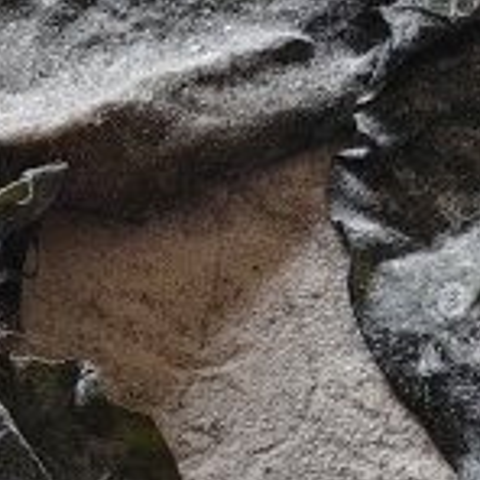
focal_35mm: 110
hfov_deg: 14.7
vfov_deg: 15.3
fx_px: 1726
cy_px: -75
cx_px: -240
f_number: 1.88
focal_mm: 5.56
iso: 160
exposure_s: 1/100
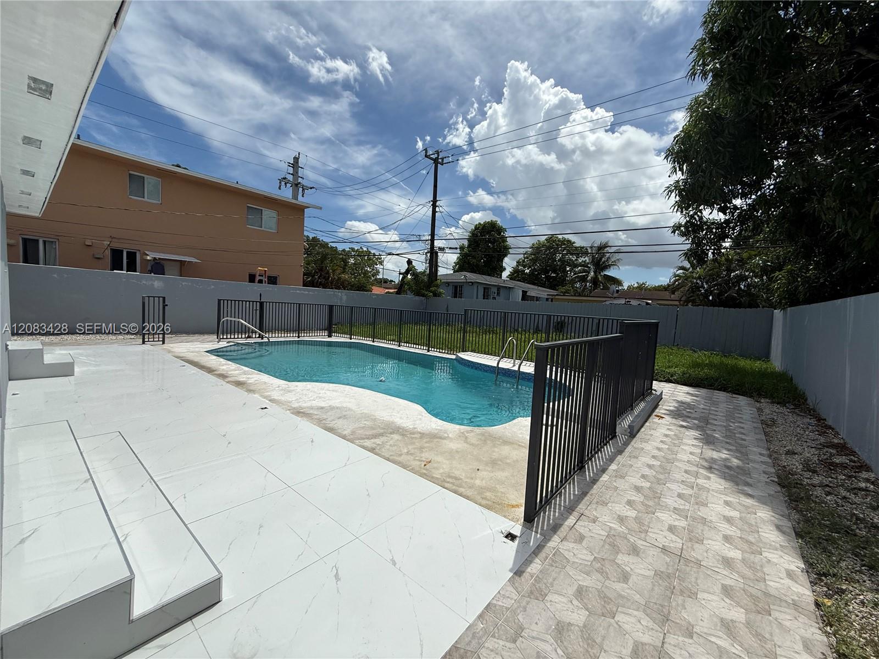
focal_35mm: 14
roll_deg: -2.8
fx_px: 356
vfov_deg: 85.7
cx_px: 440
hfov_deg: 102.1
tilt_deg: -3.5
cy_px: 330
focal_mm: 2.22
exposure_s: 1/5155
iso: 50
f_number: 2.2
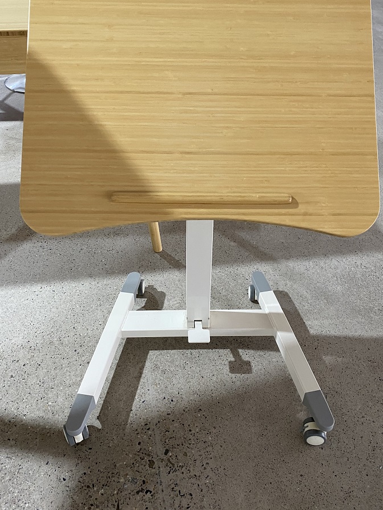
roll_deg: -1.9
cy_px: 244
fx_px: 457
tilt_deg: -39.1
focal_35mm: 31
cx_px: 200
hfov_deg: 45.4
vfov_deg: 58.3
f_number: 1.8
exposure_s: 1/50
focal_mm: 4.25
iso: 200
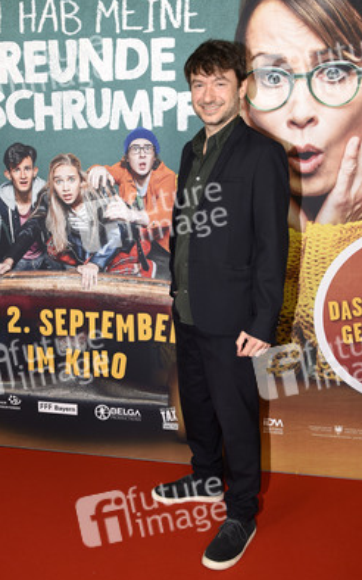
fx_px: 490
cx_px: 194
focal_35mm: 31
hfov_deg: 40.5
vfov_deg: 61.2
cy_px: 291
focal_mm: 30
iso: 800
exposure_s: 1/125
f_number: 6.3
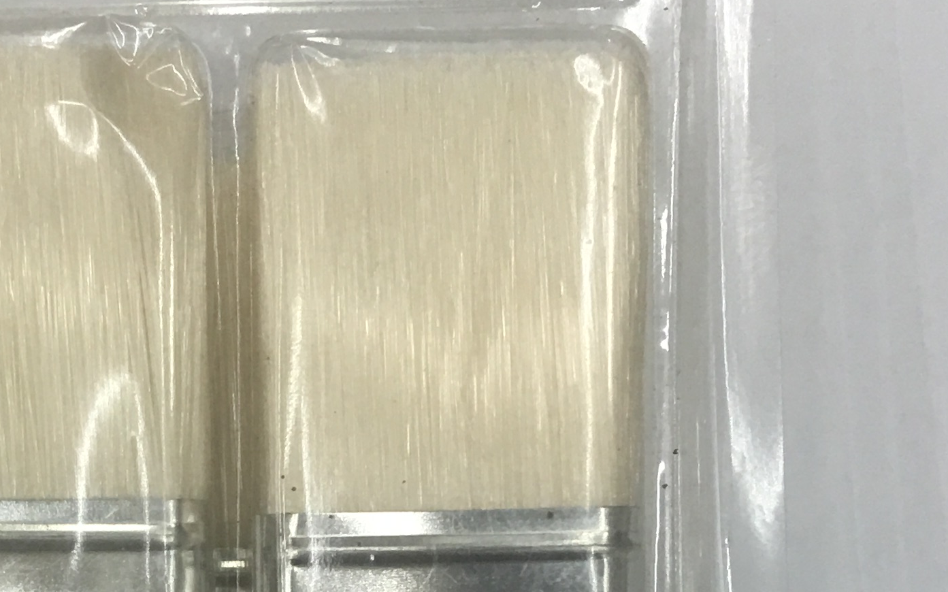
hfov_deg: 22.6
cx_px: 48
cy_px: 788
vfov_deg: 14.0
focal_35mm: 89
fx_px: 2299
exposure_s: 1/33
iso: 40
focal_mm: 4.15
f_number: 2.2
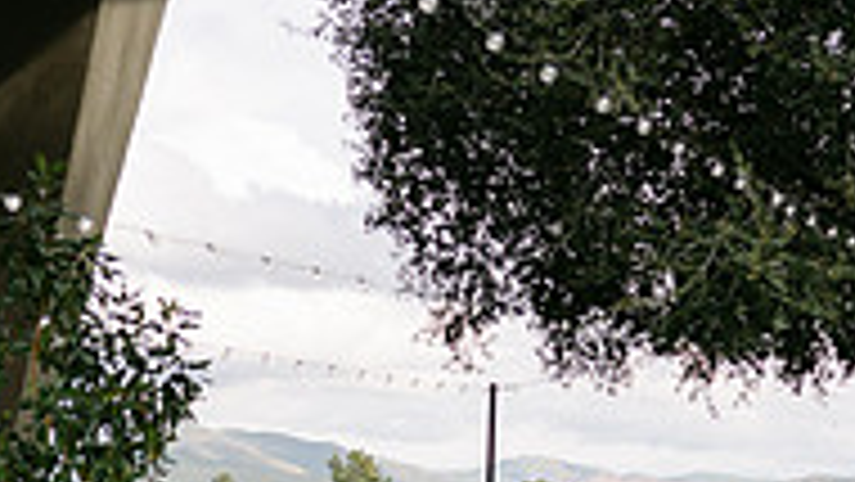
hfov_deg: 17.4
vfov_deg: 10.7
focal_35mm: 112
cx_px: 1242
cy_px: 466
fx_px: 2540
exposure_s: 1/3200
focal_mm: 35
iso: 100
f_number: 2
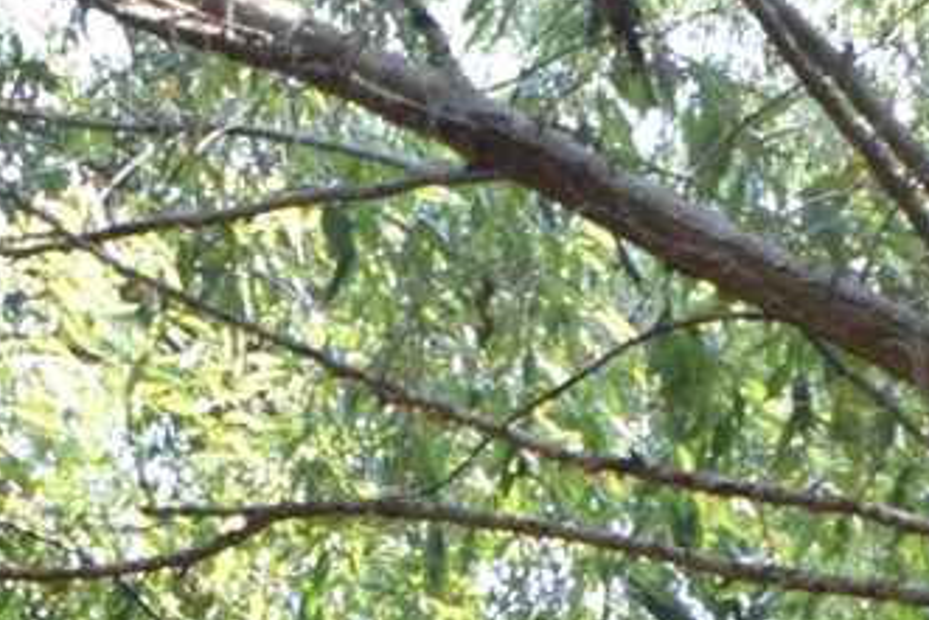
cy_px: 1909
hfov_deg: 9.8
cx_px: 90
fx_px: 5395
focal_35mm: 209
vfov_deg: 6.1
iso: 400
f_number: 5.6
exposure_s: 1/125
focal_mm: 18
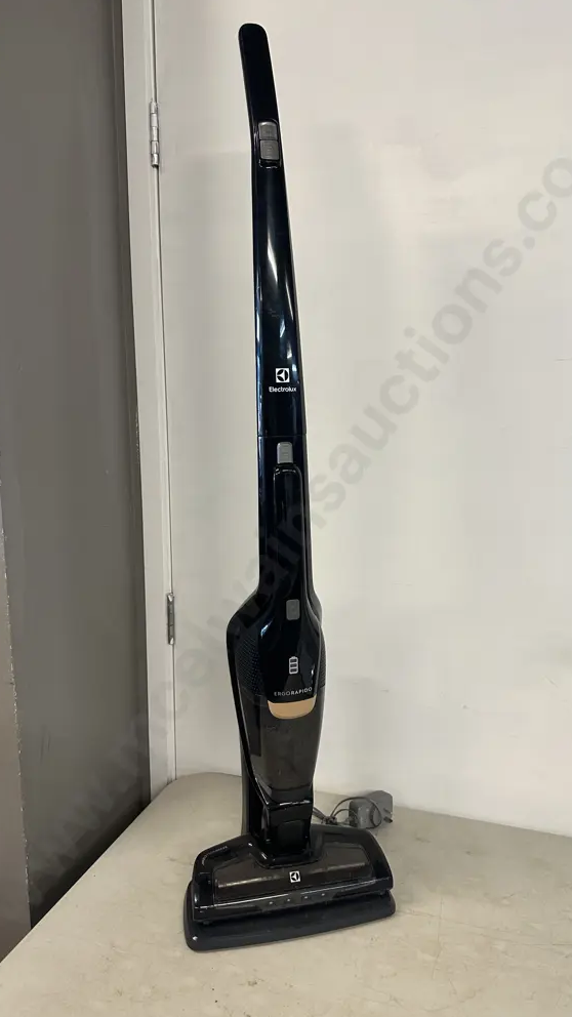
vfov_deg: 69.9
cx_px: 317
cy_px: 503
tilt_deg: -9.8
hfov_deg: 42.8
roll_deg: -0.3
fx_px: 728
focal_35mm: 27
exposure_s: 1/100
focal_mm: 6.86
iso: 160
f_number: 1.78
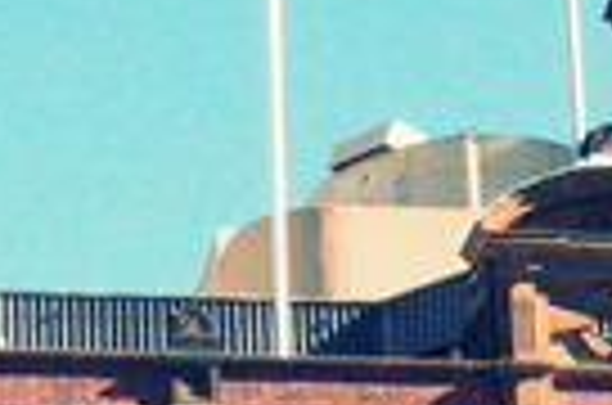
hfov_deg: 8.5
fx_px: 4003
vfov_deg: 5.7
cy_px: 767
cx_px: -315
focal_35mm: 236
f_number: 16
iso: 3200
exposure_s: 1/500
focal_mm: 26
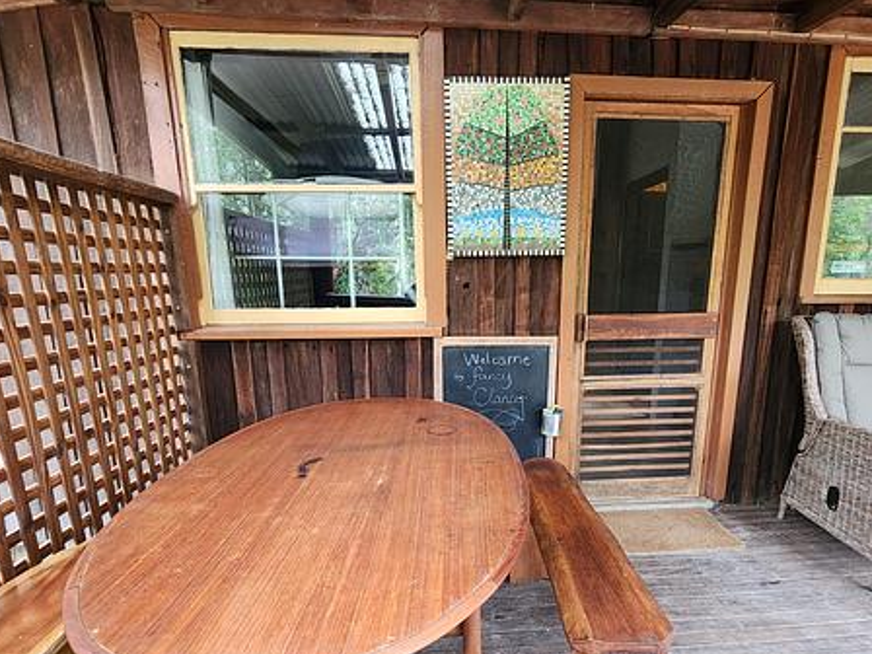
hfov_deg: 87.4
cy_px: 390
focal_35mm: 18
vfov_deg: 70.9
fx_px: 453
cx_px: 483
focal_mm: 2.2
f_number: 2.2
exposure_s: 1/33
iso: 320
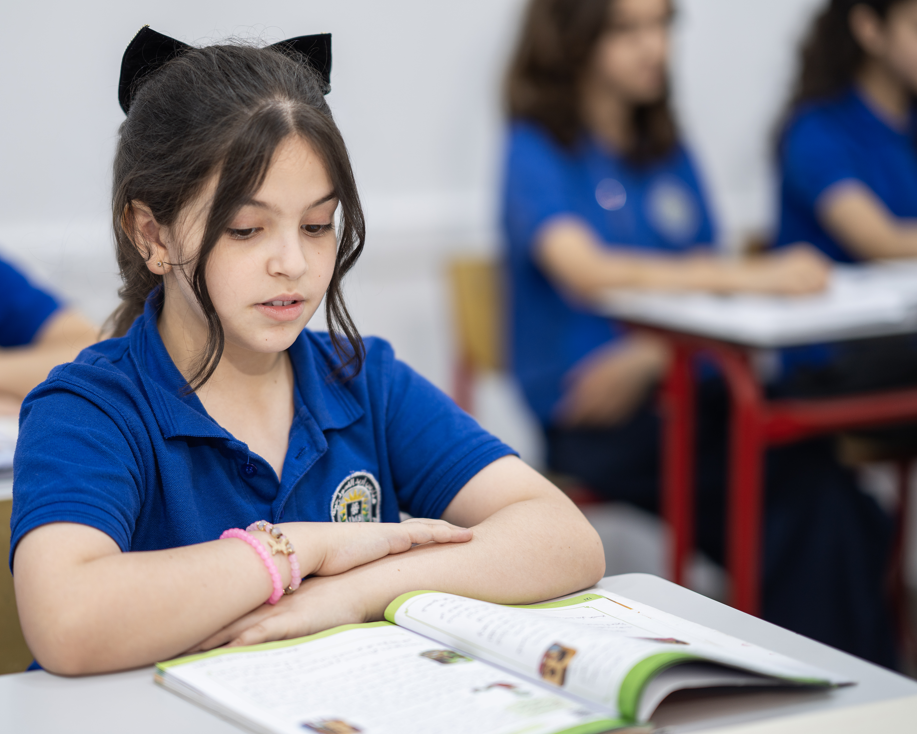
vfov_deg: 16.0
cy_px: 367
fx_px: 2605
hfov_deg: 19.9
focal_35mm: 96
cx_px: 376
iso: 200
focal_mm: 85
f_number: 1.4
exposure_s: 1/200
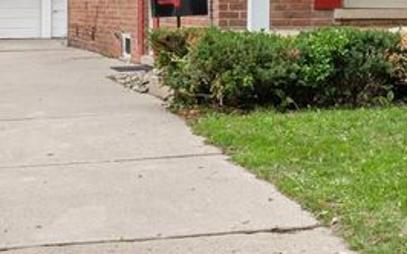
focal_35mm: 110
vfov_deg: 11.7
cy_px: -28
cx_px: 465
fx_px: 1220
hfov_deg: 18.1
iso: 400
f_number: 9
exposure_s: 1/60
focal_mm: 28
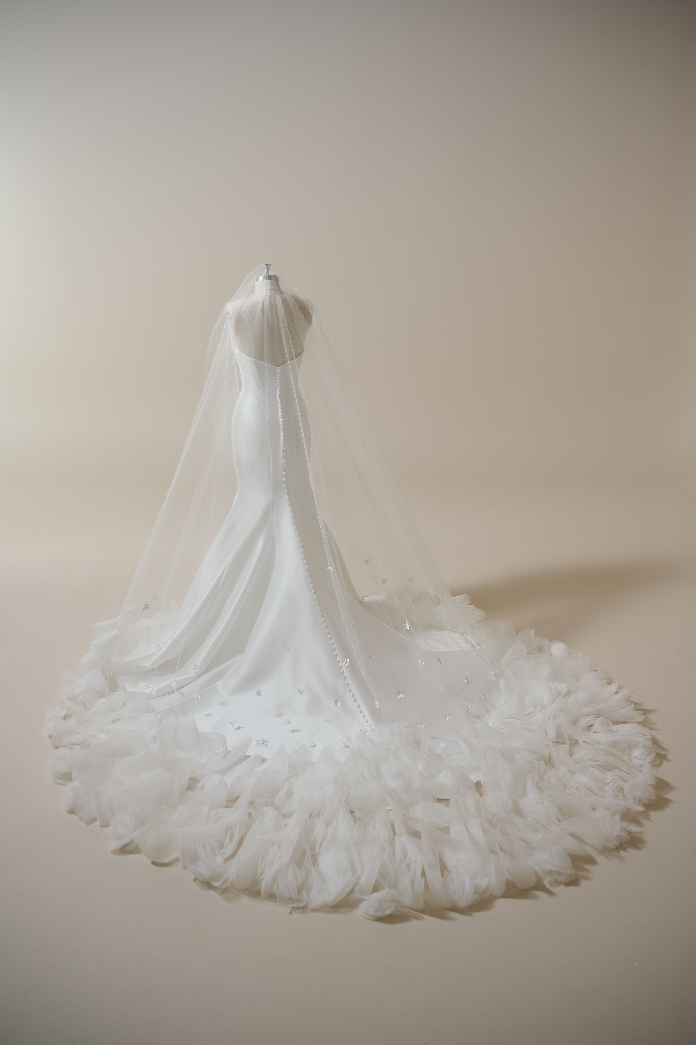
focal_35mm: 33
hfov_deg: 40.0
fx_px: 957
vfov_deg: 57.2
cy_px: 522
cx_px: 348
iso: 200
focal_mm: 33
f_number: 3.2
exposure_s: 1/160
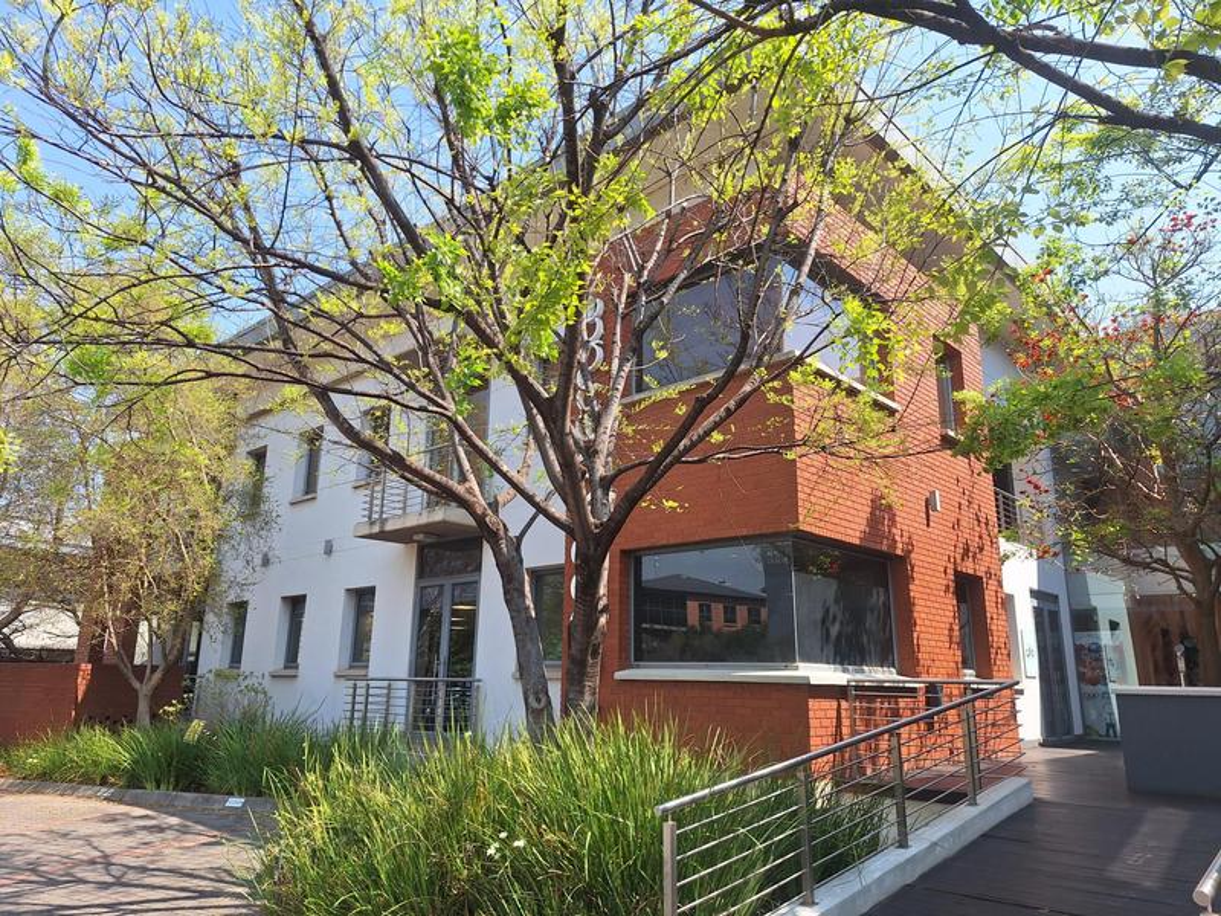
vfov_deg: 58.9
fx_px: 811
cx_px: 610
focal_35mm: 23
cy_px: 458
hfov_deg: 73.9
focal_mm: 5.54
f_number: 1.8
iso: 40
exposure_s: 1/1199
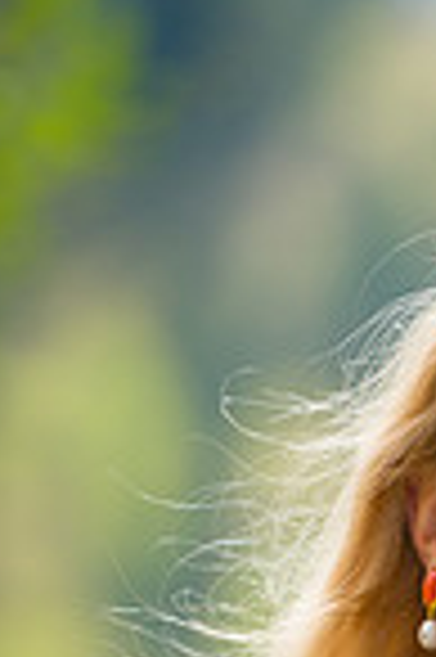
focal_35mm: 617
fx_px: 11235
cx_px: 636
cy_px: 850
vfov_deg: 3.3
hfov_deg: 2.2
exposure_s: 1/250
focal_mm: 200
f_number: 4
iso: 100
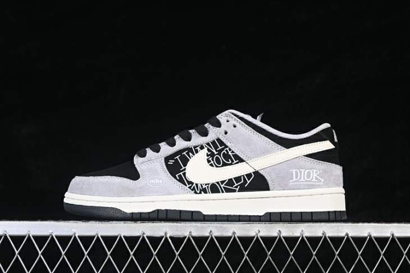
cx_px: 205
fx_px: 854
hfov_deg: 27.0
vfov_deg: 18.2
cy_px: 136
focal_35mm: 75
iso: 160
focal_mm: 50
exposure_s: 1/60
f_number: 6.3
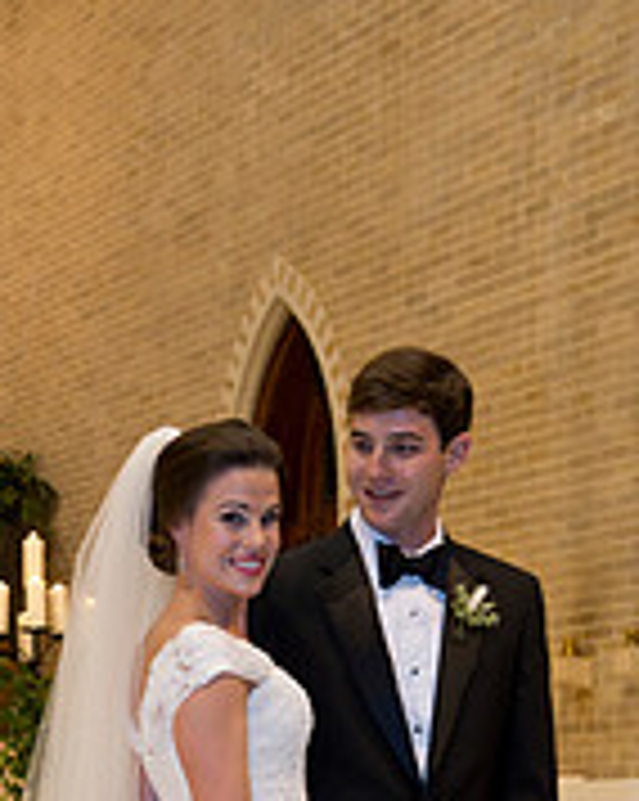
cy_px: 999
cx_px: 232
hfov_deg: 13.5
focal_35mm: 114
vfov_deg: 16.1
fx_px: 2700
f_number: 5
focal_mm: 48
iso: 1600
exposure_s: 1/60
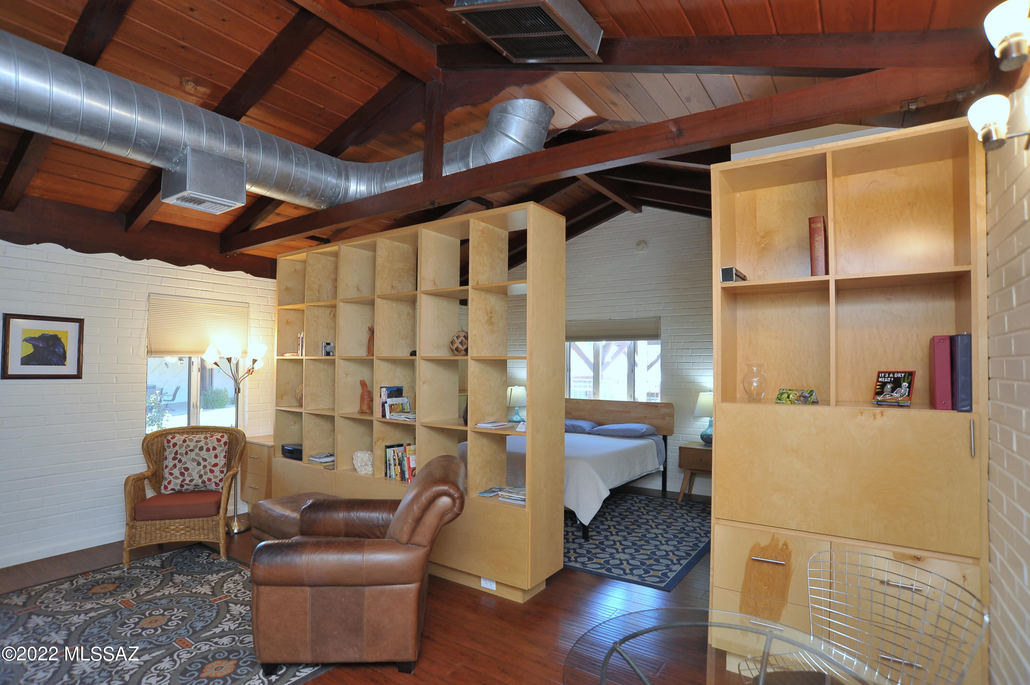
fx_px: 515
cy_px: 342
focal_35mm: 18
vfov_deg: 67.3
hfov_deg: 90.0
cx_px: 515
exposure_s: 1/30
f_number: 7.1
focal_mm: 18
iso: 640
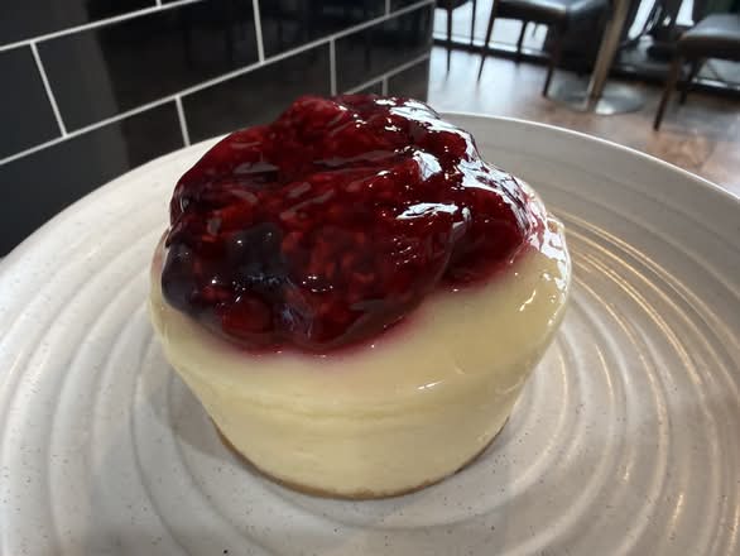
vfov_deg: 56.9
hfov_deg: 71.6
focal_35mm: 24
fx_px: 513
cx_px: 370
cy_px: 278
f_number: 2.2
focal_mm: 2.22
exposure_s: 1/100
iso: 250
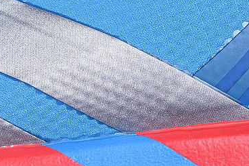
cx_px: 22
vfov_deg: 6.2
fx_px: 1521
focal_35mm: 220
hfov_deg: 9.3
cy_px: 86
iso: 160
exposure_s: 1/80
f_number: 7.1
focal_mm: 50
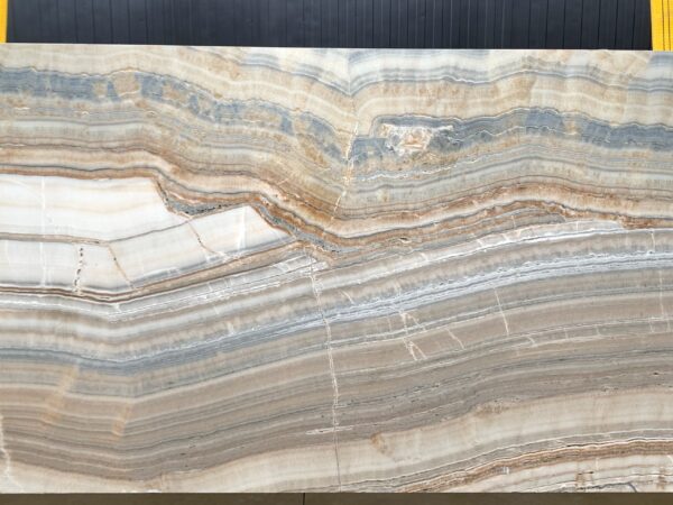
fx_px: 505
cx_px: 336
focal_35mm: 26
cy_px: 252
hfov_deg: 67.3
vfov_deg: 53.1
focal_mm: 4.25
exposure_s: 1/189
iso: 25
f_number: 1.8
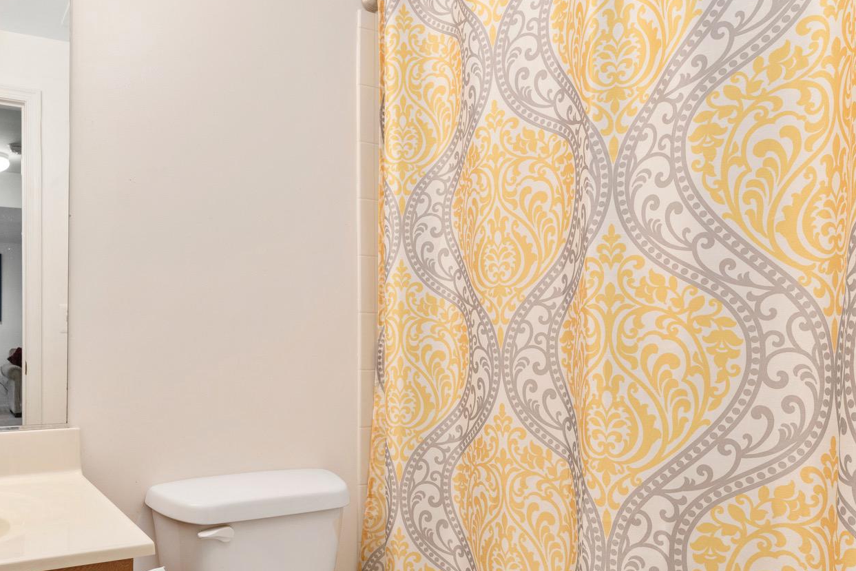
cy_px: 394
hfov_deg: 62.9
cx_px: 251
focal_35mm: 28
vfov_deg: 45.5
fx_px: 666
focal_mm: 17
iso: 400
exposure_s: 1/20
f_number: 7.1
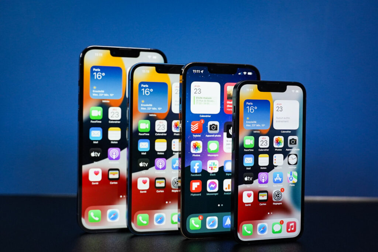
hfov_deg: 38.2
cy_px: 126
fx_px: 546
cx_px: 189
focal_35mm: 52
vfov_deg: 26.0
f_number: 3.2
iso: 1600
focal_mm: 35
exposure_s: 1/200
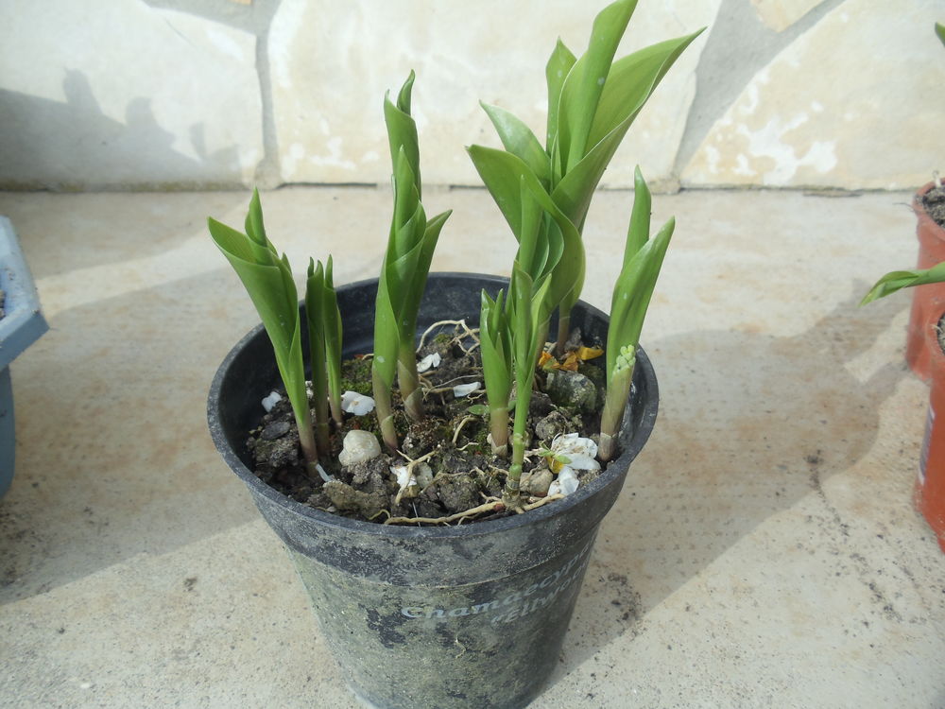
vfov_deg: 32.9
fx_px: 1201
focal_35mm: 44
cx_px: 472
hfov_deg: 42.9
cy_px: 354
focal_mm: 6
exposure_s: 1/400
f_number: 3.5
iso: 100
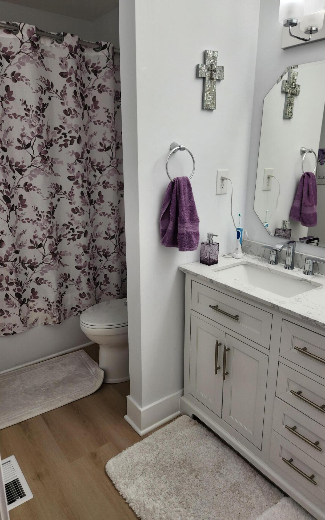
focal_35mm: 25
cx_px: 178
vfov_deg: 72.5
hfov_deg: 49.2
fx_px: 354
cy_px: 260
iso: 50
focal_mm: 5.4
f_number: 1.8
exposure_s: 1/180
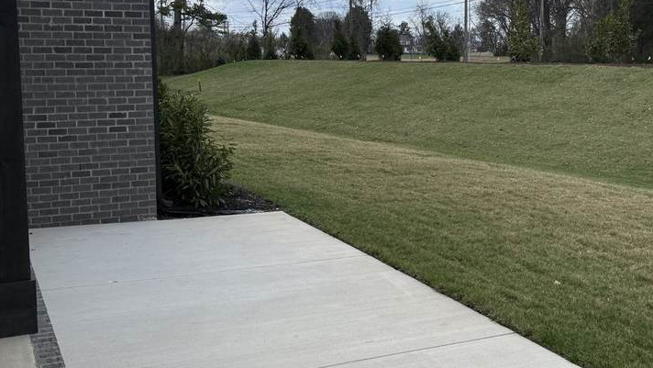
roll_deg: -0.4
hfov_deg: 42.8
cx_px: 460
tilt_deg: -4.9
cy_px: 140
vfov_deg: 25.4
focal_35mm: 47
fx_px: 814
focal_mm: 6.76
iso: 100
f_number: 1.78
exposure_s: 1/5319
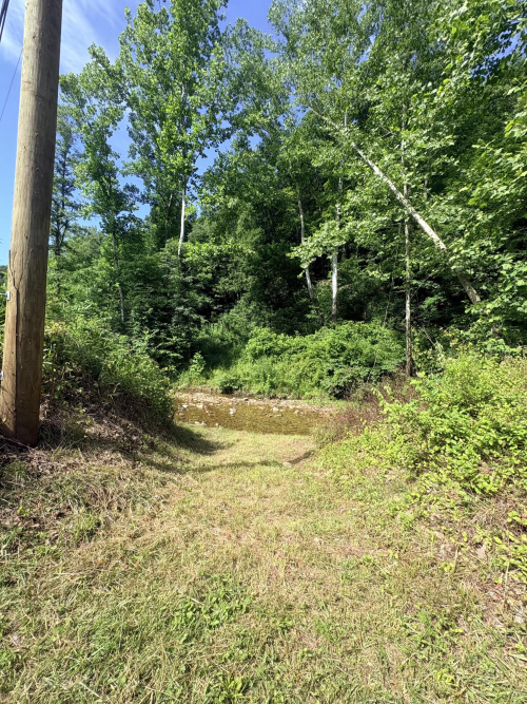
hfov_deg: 85.7
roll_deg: -2.9
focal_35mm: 14
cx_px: 264
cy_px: 352
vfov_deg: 102.1
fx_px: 284
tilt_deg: -1.1
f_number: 2.2
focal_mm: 2.22
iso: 40
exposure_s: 1/587
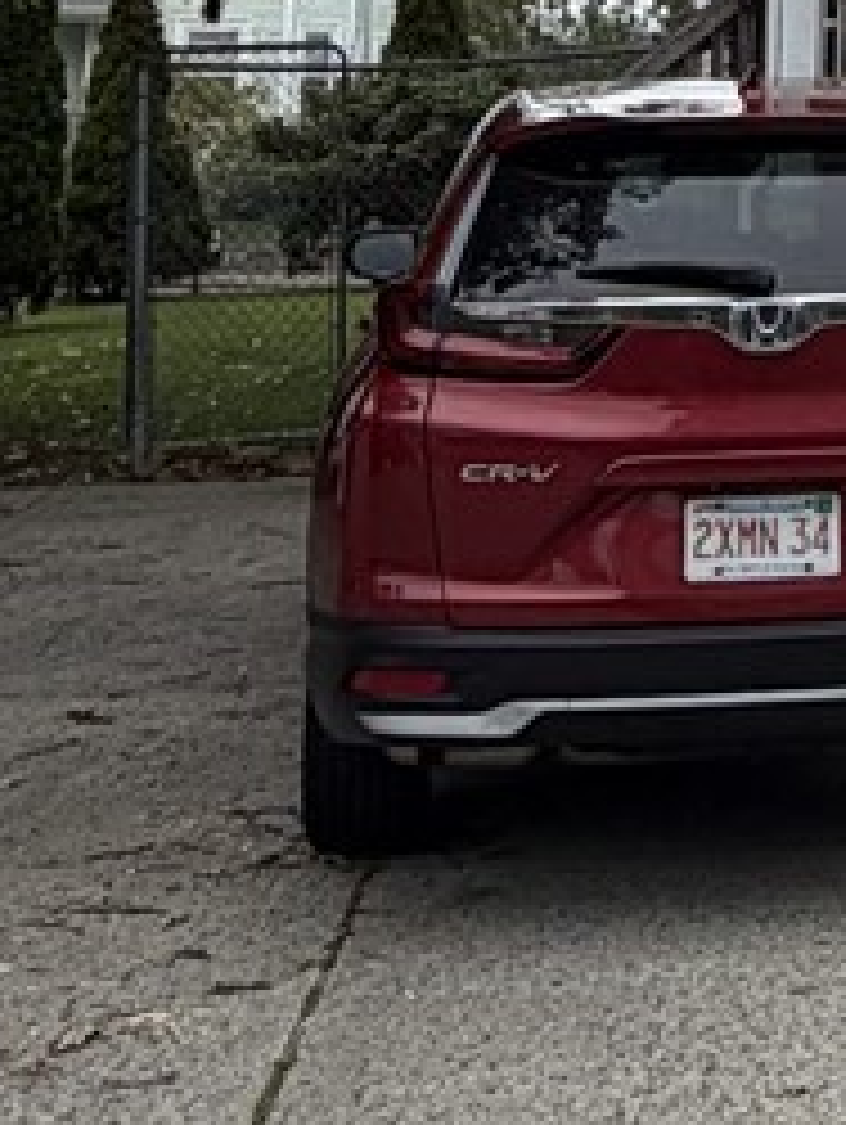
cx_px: 1112
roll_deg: -0.5
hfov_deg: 16.2
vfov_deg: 20.4
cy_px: -423
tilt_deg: +12.5
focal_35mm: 86
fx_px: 2798
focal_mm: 2.22
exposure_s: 1/770
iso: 32
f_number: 2.2
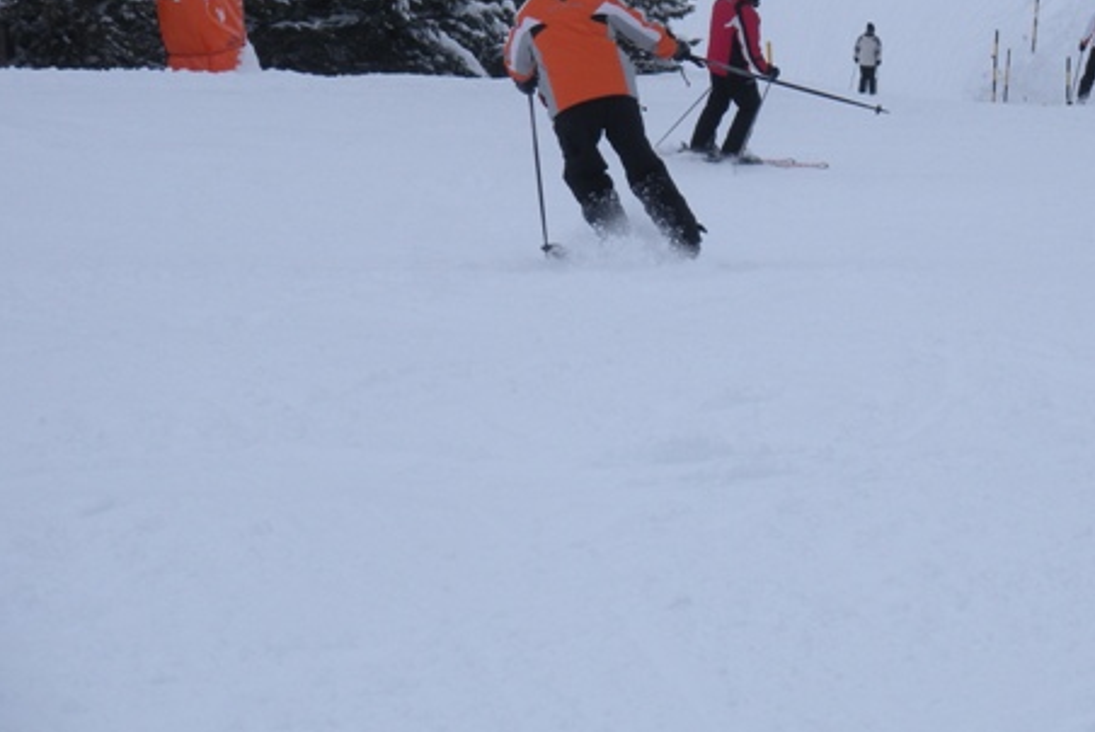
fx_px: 5417
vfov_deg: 7.7
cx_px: 766
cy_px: 206
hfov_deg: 11.5
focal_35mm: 178
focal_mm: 21.2
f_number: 5.3
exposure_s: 1/538
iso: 64
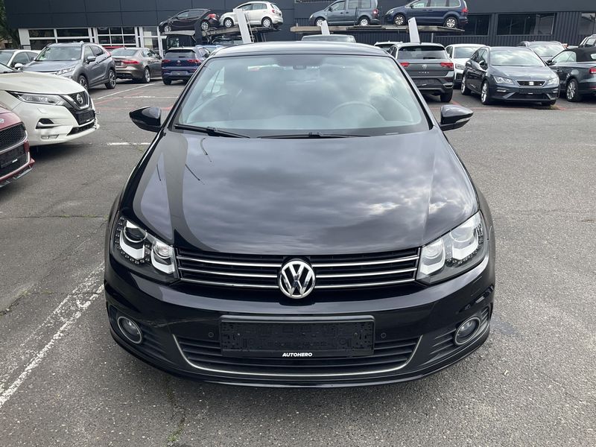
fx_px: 499
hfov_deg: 61.7
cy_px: 224
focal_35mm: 29
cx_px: 298
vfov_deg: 48.2
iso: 25
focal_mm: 3
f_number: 1.8
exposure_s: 1/529
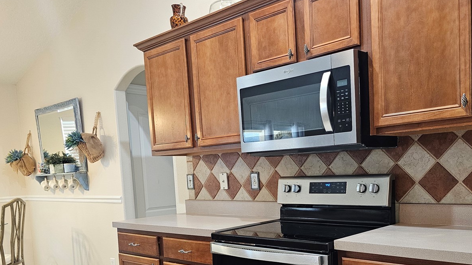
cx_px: 293
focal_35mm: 34
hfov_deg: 57.4
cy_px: 209
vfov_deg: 33.7
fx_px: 425
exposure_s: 1/120
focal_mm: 6.3
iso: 640
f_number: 1.7
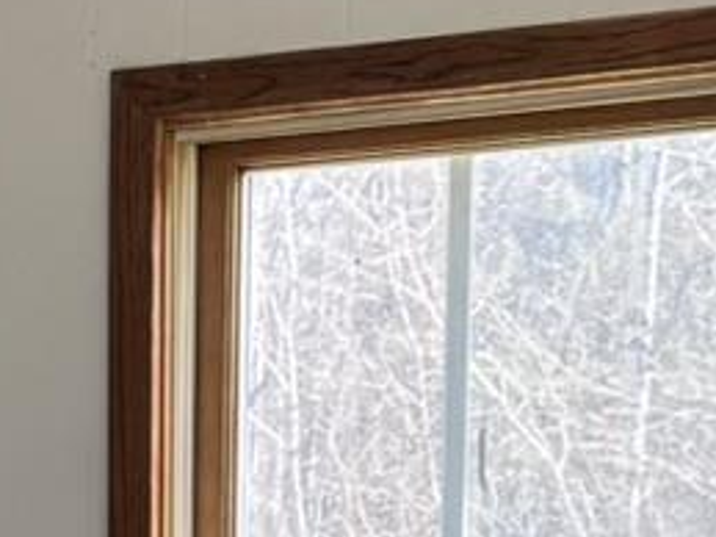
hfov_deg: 10.1
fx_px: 3928
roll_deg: -0.4
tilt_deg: -7.6
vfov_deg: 7.5
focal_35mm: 190
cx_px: -343
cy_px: 1116
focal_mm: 6.76
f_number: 1.78
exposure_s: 1/121
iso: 100
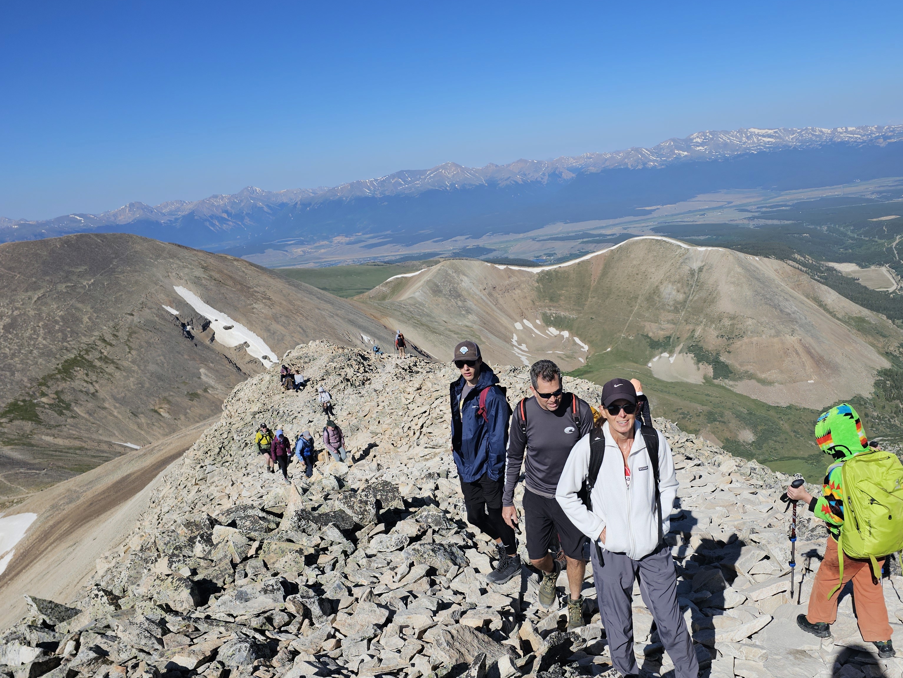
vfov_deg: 46.7
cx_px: 561
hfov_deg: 59.2
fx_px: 783
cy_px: 386
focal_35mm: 30
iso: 10
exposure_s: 1/1332
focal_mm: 6.3
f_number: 1.7
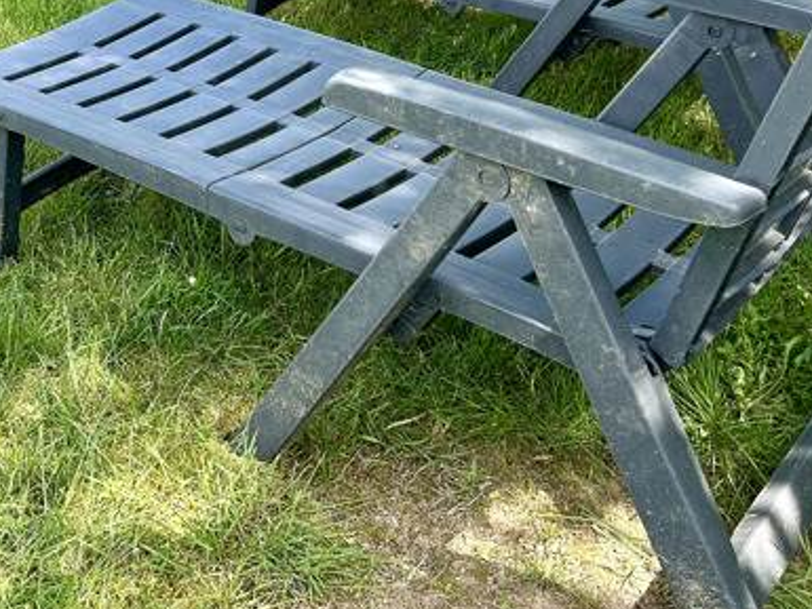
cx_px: 129
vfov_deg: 25.9
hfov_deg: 34.1
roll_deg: +2.2
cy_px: 21
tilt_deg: -20.0
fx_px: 1267
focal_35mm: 54
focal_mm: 5.7
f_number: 1.5
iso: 50
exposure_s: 1/1252
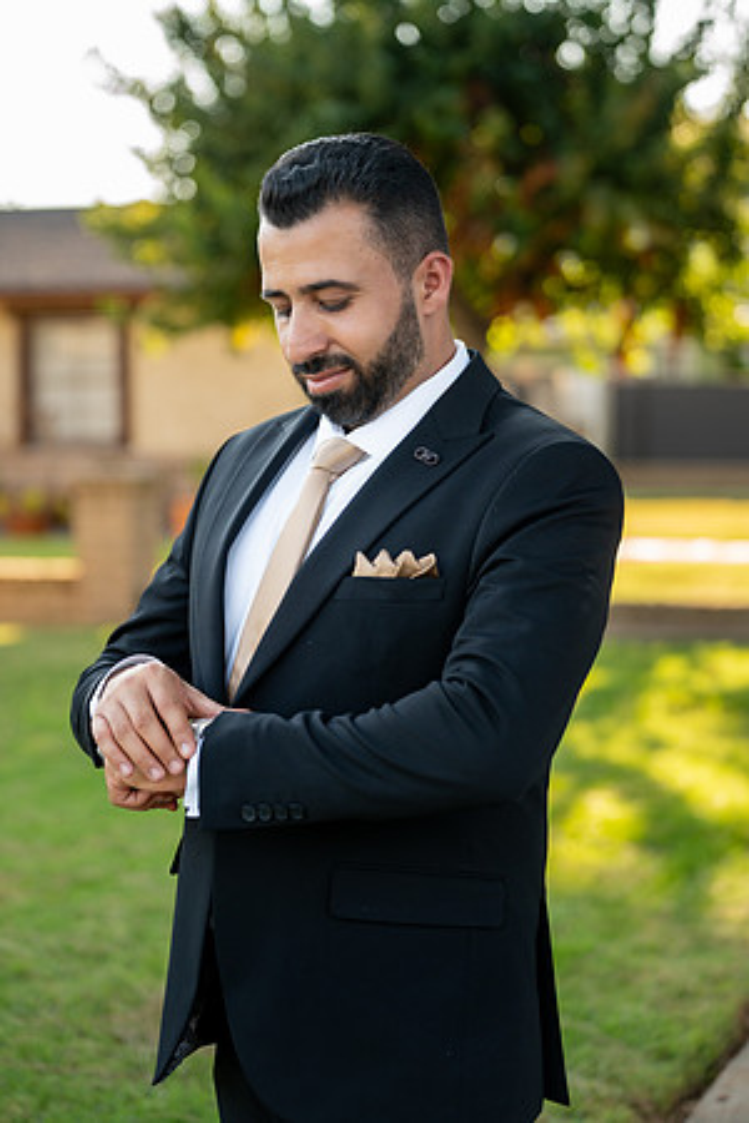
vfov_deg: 27.0
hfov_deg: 18.2
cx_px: 374
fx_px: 2340
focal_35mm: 75
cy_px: 562
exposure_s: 1/500
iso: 320
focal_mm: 75
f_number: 2.8
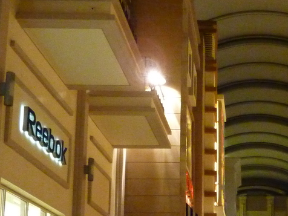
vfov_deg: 21.8
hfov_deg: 28.8
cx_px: 288
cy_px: 249
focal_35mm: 63
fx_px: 524
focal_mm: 4.1
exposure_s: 1/15
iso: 800
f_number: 3.3
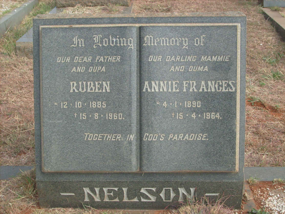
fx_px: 428
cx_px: 142
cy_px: 107
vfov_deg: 28.0
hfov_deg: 36.8
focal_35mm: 52
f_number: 8.4
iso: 80
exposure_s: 1/90
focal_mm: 8.7
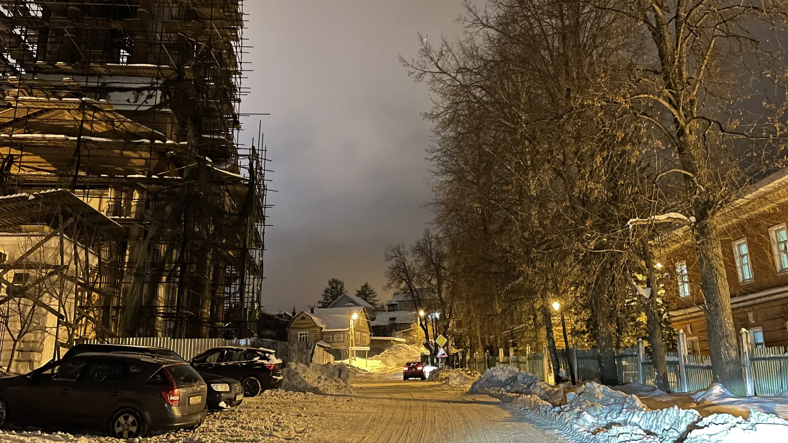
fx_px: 711
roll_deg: +0.8
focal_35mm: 34
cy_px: 179
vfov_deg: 34.6
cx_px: 384
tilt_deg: +17.3
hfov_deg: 58.0
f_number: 1.6
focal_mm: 4.2
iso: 500
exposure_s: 1/10
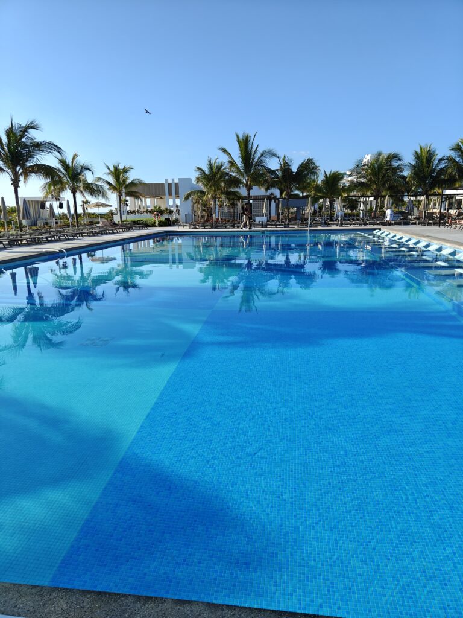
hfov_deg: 56.8
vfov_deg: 71.6
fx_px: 428
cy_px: 309
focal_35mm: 24
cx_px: 232
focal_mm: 5.59
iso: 80
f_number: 1.8
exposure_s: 1/1737
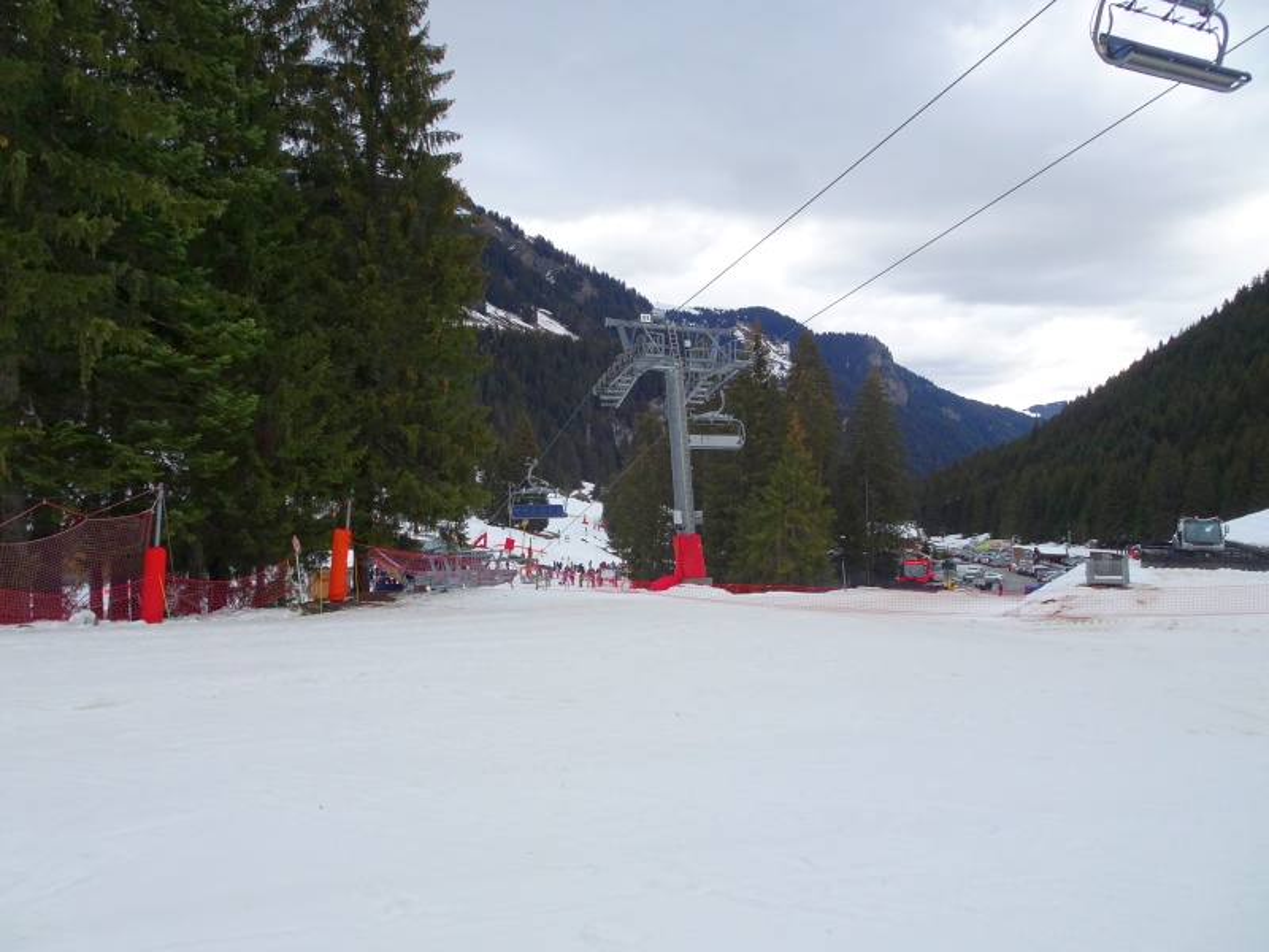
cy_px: 476
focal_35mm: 24
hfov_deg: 71.6
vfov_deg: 56.8
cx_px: 634
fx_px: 880
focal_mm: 4.1
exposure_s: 1/250
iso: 80
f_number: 3.5
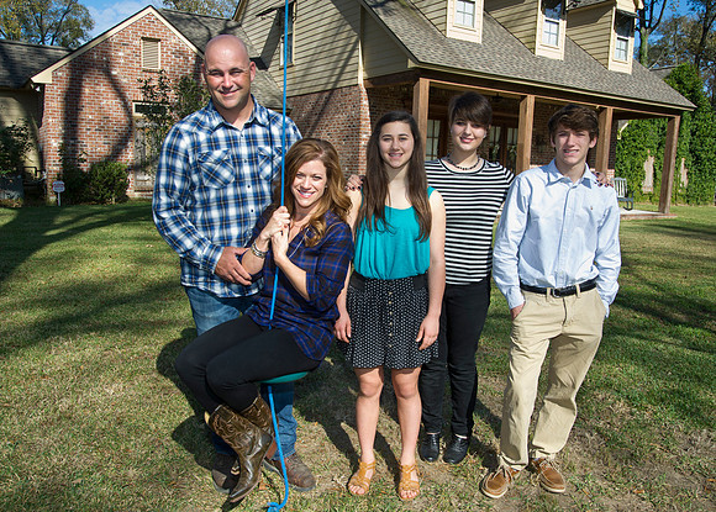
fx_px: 601
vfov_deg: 46.1
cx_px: 361
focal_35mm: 30
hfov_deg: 61.5
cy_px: 255
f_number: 9
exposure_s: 1/250
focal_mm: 28
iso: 400
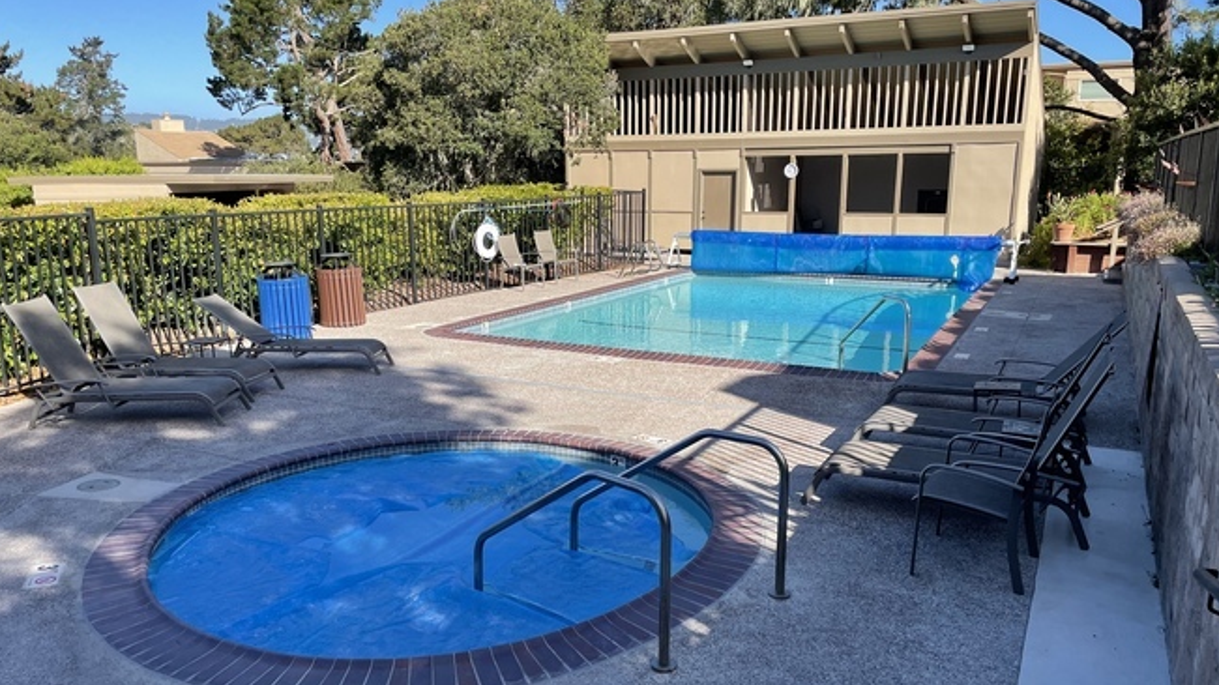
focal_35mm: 29
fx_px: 937
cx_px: 611
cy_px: 397
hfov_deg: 66.1
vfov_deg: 40.1
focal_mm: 4.2
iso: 32
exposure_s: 1/1667
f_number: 1.6
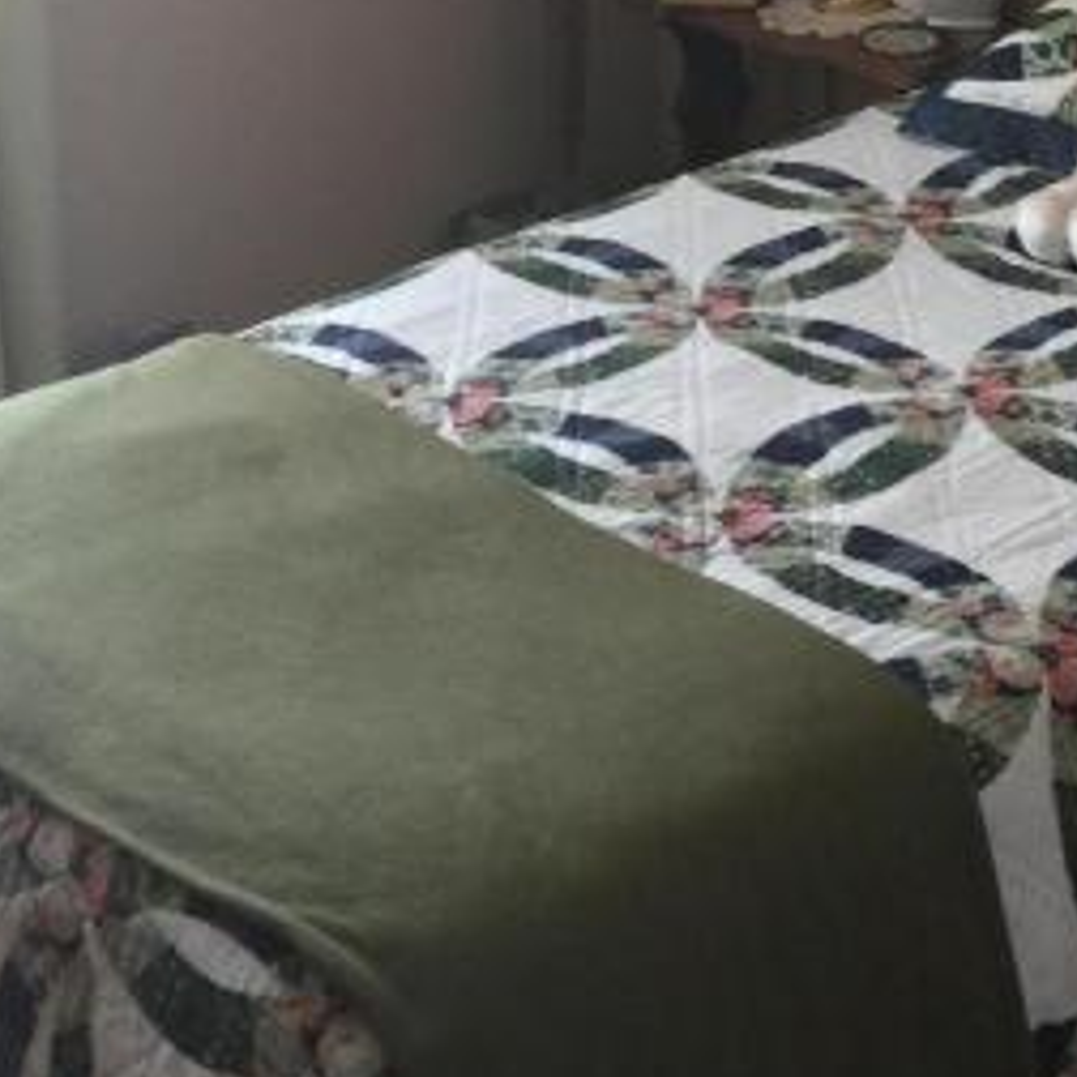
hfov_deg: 22.2
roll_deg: +2.0
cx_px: 586
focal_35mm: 78
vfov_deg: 21.5
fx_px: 2746
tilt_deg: -17.4
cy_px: 38
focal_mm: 4.15
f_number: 2.2
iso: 50
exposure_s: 1/15
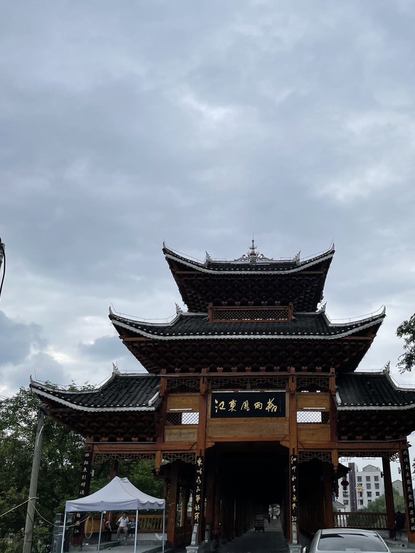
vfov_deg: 52.6
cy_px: 259
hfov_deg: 40.2
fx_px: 560
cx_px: 278
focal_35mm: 35
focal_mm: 4.2
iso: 32
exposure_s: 1/3125
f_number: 1.6
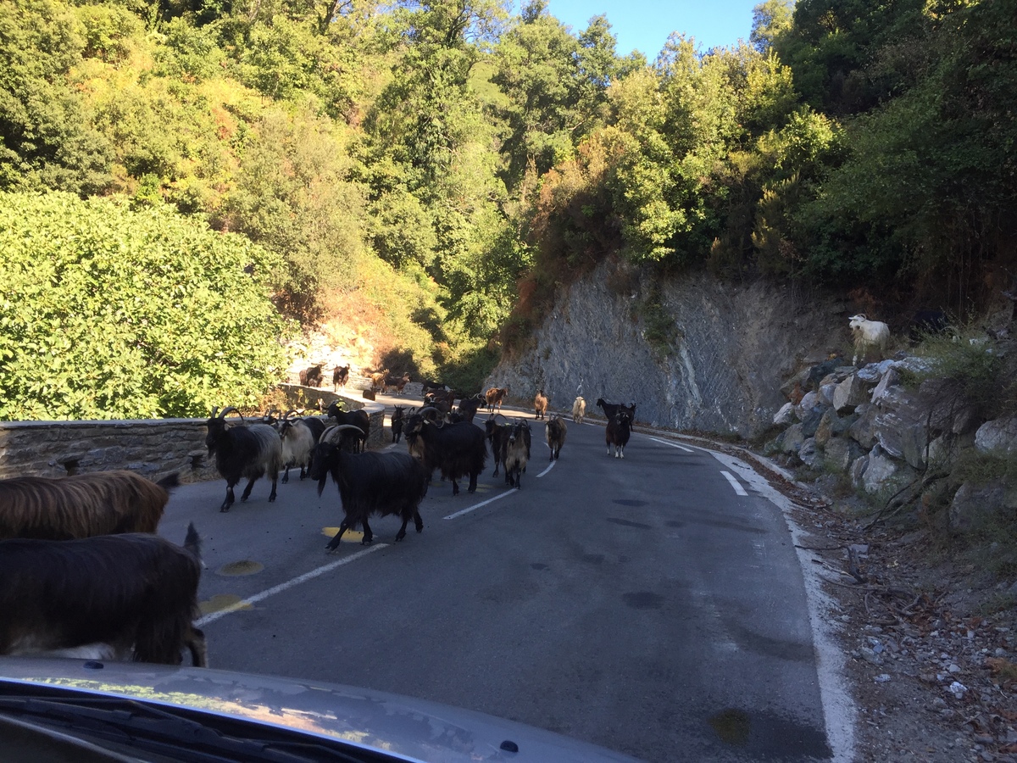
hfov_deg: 61.7
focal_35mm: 29
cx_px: 508
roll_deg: -4.7
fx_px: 852
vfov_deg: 48.2
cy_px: 382
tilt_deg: +0.7
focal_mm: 4.15
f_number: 2.2
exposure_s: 1/297
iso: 32
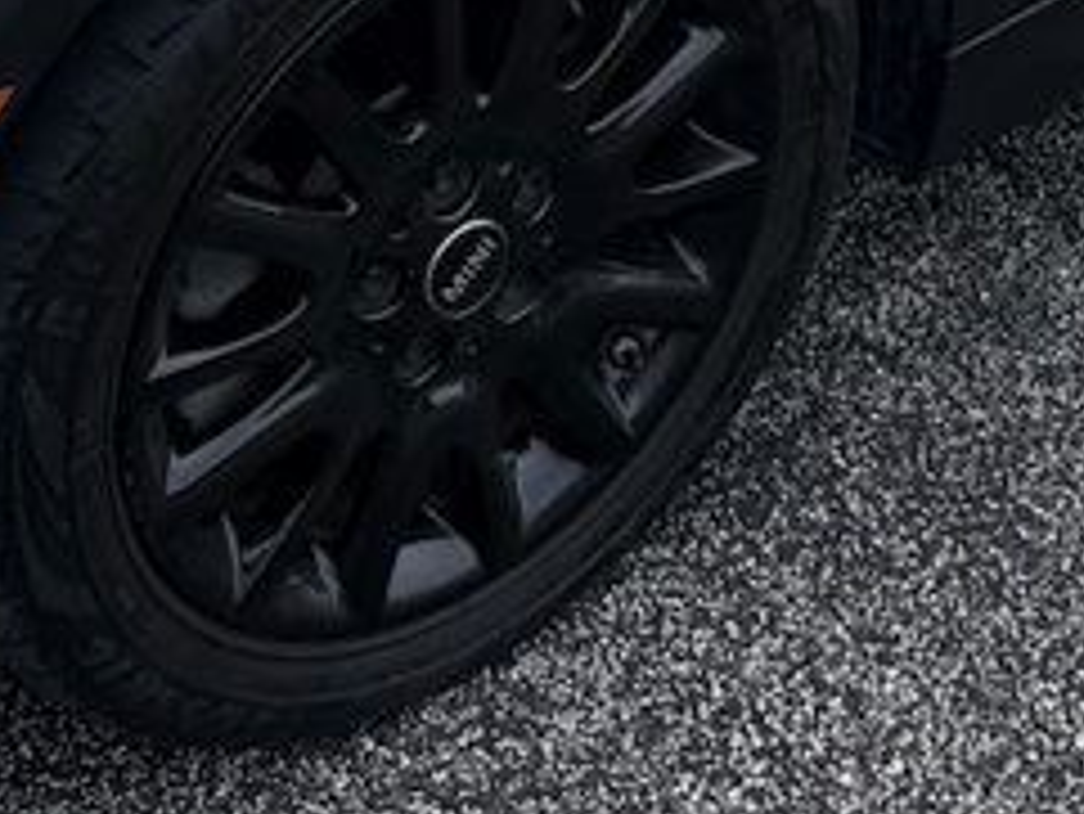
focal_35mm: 102
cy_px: -630
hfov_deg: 19.2
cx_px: 598
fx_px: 3196
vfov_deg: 13.2
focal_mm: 6.76
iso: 80
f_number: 1.78
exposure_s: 1/2299
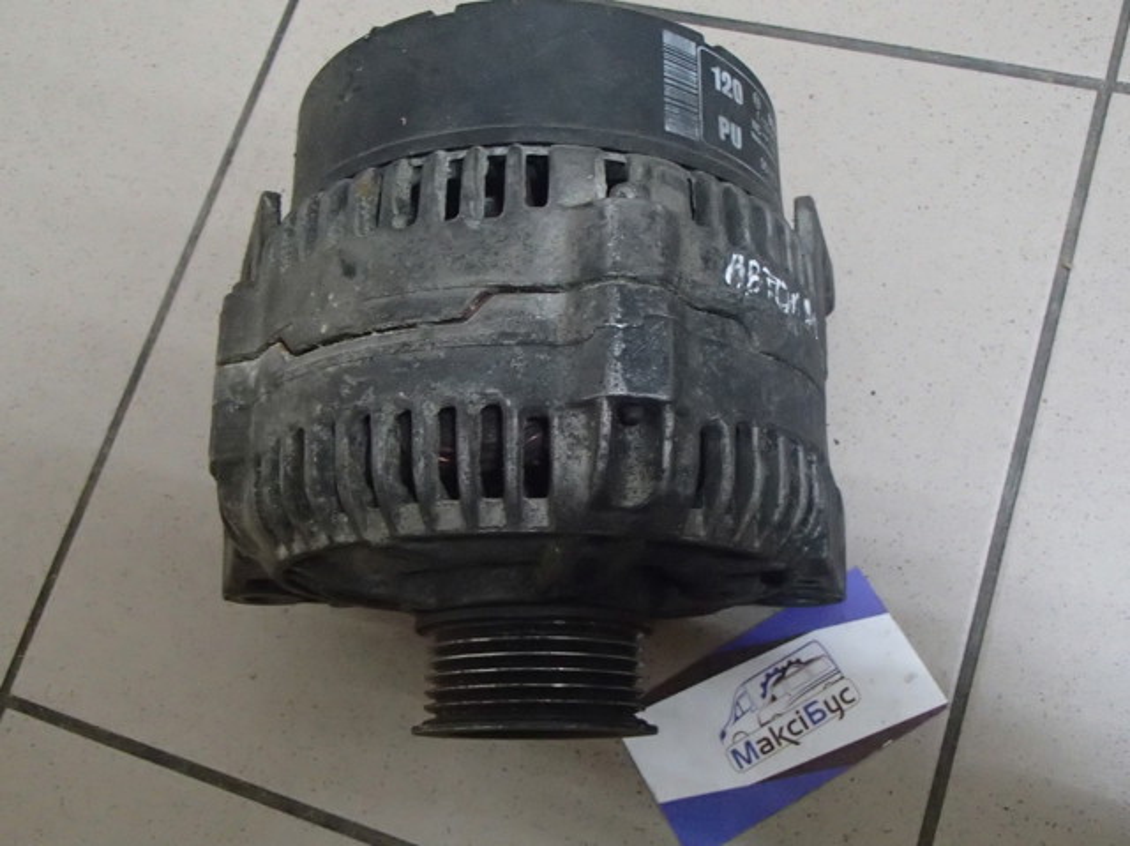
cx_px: 565
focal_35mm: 37
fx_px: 1207
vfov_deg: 38.6
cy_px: 423
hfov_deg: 50.2
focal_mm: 6.64
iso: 1600
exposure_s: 1/20
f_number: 4.7
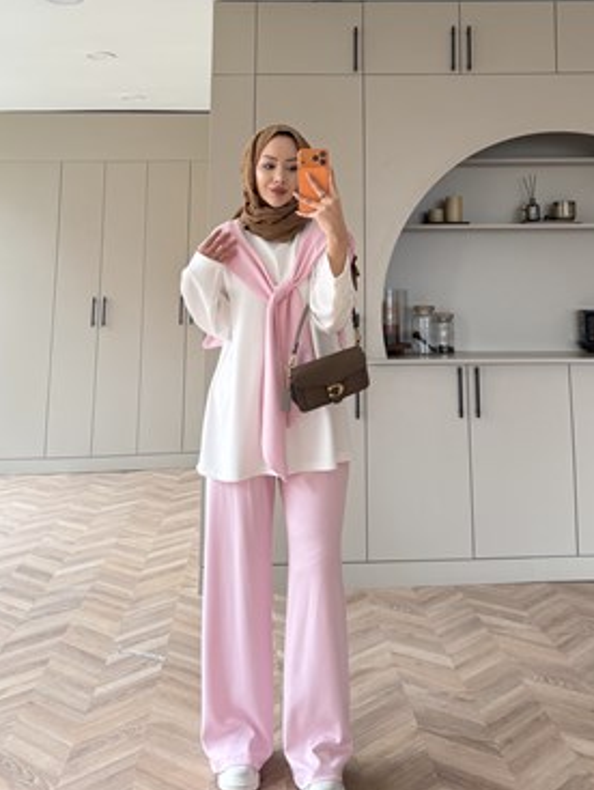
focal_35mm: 27
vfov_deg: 65.3
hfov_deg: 51.4
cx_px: 280
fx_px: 617
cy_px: 408
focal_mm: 6.76
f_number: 1.78
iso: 125
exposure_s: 1/121
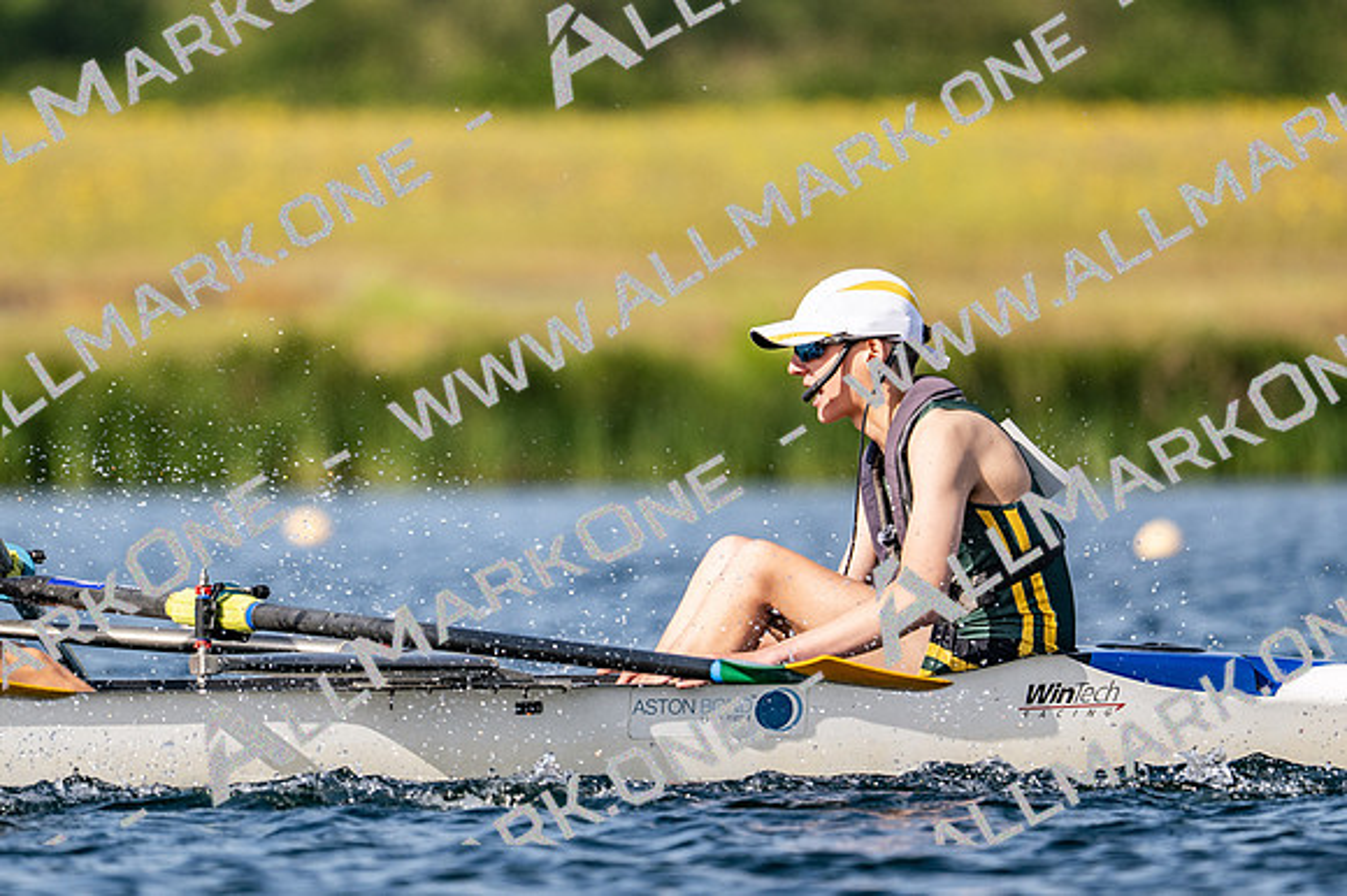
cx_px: 674
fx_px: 22436
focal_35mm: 600
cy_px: 448
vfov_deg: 2.3
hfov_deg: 3.4
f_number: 4.5
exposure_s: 1/2500
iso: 180
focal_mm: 400
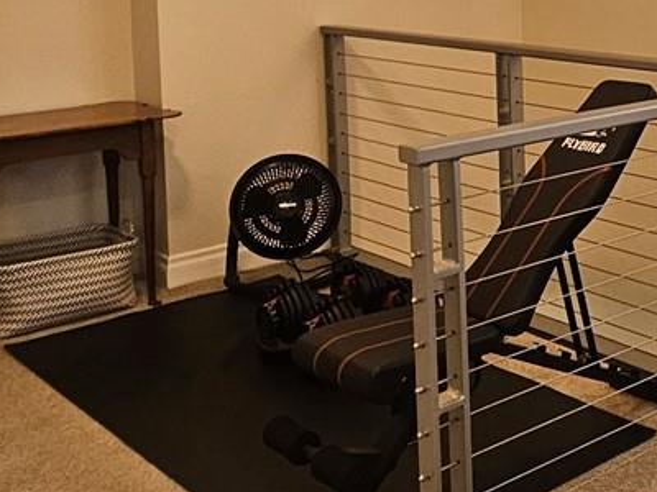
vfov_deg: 26.7
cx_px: 710
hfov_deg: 32.7
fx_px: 987
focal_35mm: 52
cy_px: 11
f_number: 2.2
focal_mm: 2.2
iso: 80
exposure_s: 1/60
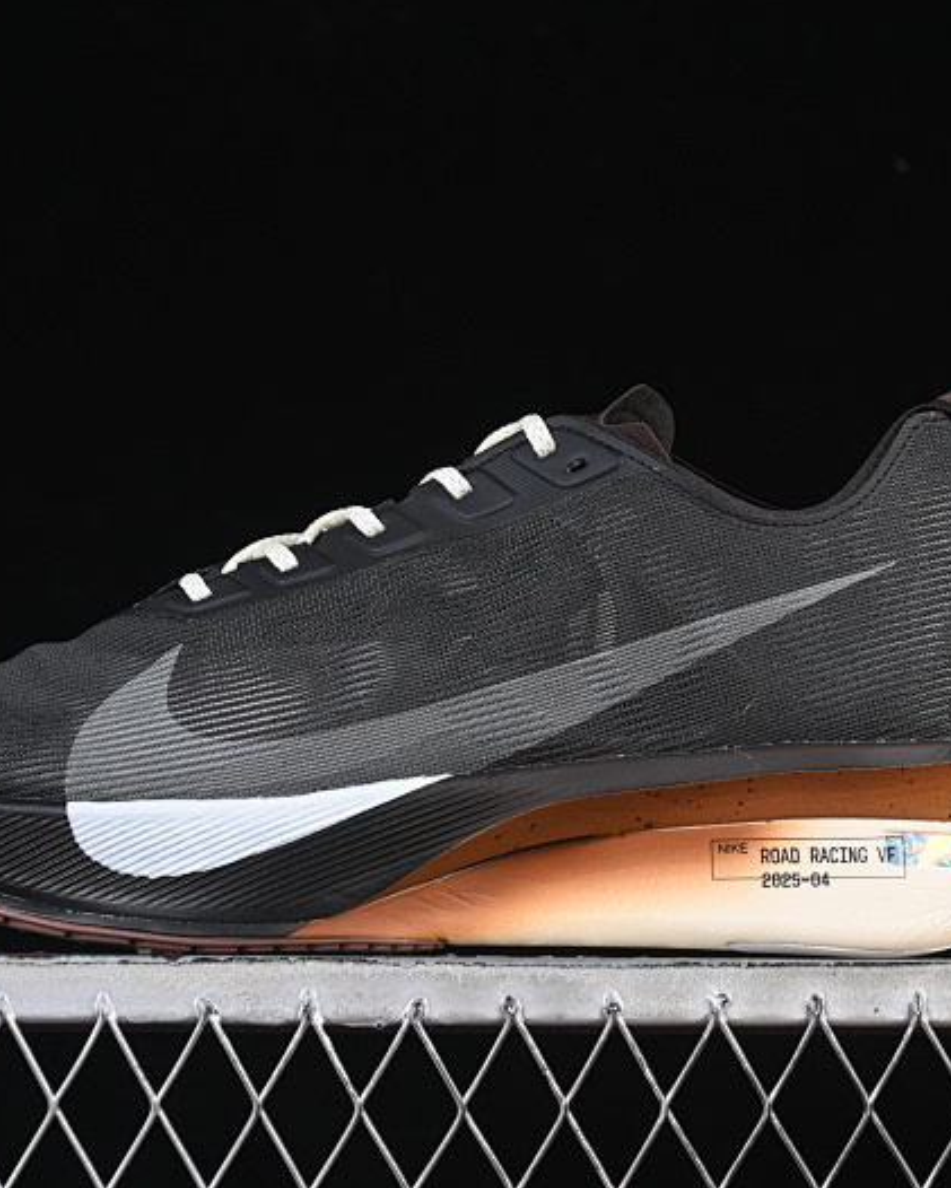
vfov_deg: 17.9
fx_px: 3763
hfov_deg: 14.4
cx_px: 440
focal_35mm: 107
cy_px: 588
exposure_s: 1/60
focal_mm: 50
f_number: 6.3
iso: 160
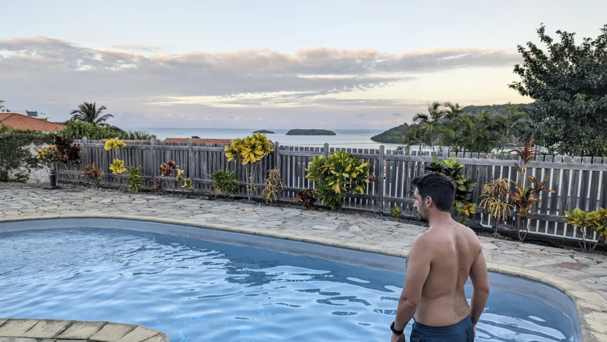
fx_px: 435
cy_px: 184
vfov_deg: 42.9
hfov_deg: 69.8
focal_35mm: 27
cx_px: 297
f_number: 1.85
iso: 47
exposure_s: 1/214
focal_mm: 6.81
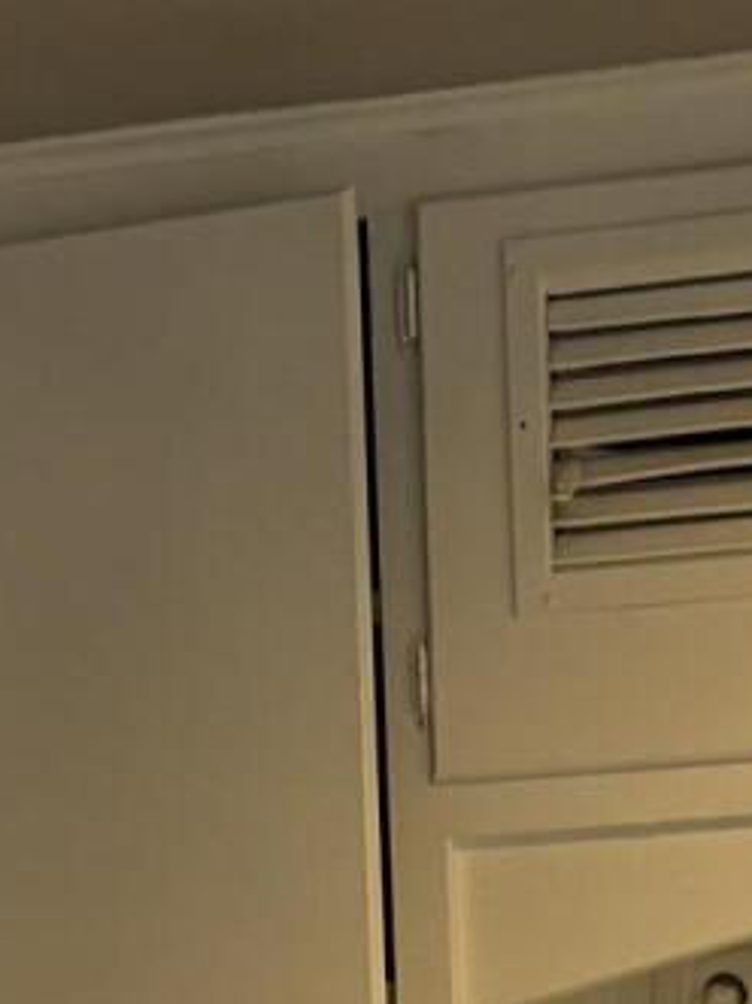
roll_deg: +0.6
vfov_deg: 11.3
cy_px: 2060
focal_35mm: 157
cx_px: 737
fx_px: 4551
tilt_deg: -4.2
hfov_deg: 9.4
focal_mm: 5.96
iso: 125
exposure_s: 1/60
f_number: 1.6
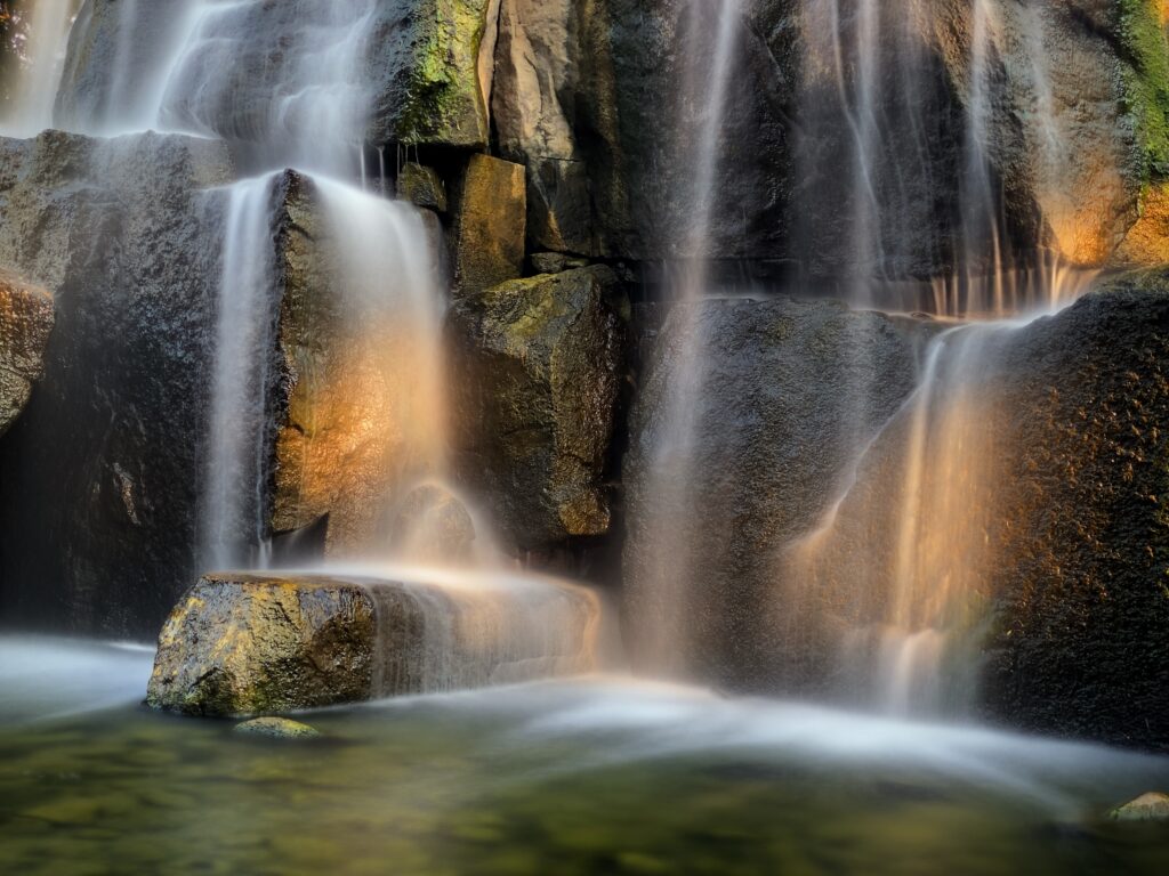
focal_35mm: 52
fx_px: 1756
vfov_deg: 28.0
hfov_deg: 36.8
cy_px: 438
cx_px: 584
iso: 100
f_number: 2
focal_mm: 6
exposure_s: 30
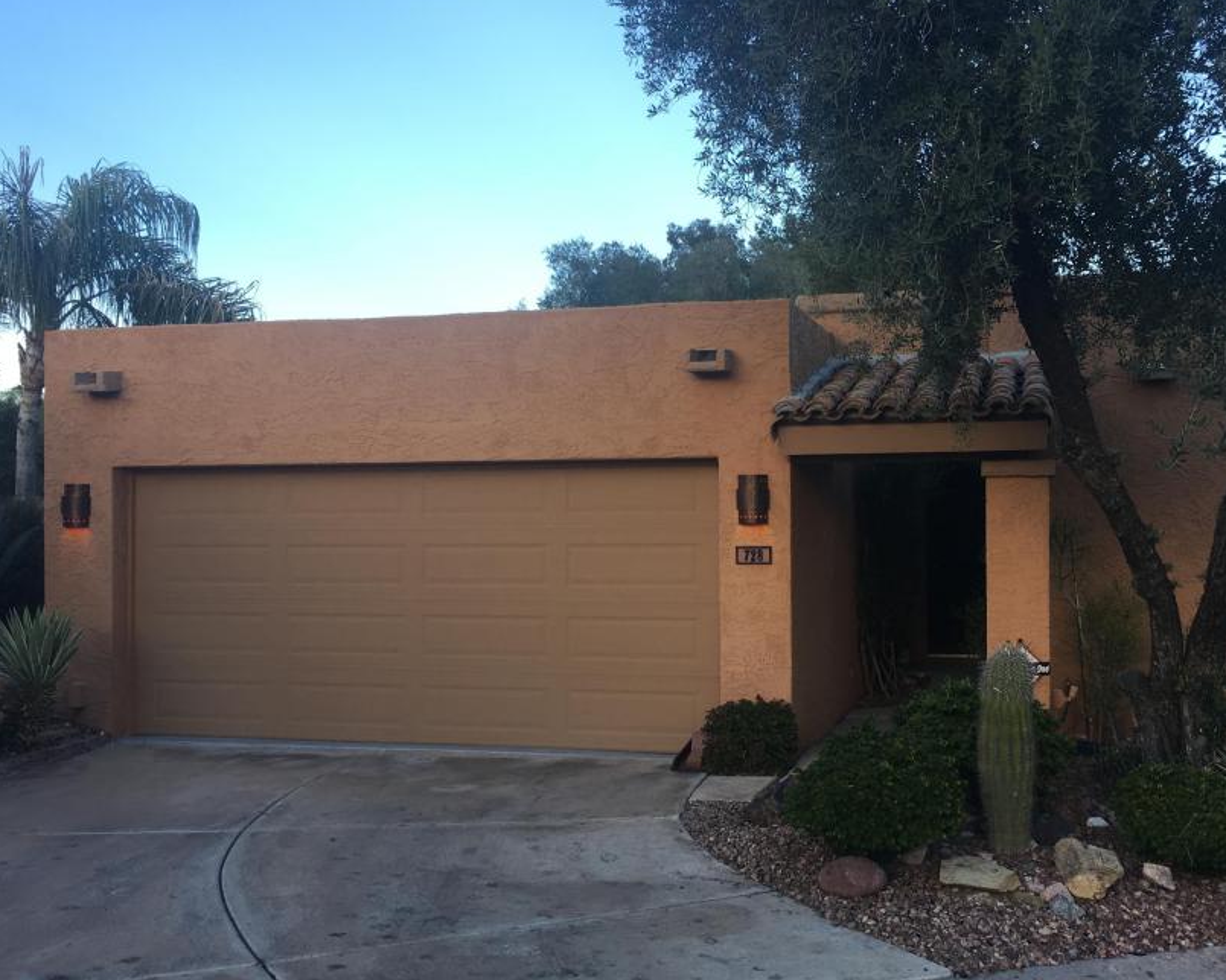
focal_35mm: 36
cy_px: 543
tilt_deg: +1.1
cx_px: 726
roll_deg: +0.6
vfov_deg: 41.1
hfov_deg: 50.0
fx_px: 1306
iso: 25
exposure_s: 1/143
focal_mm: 4.15
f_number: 2.2
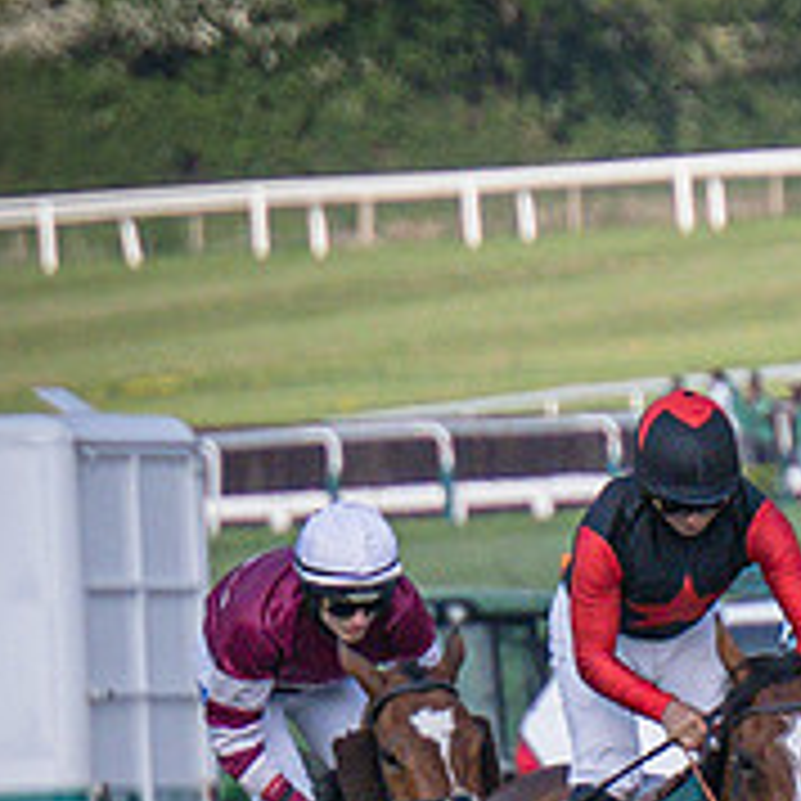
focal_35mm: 1790
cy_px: 1075
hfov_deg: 1.0
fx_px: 46861
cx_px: 2097
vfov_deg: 1.0
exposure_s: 1/3200
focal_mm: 170
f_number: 4
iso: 400
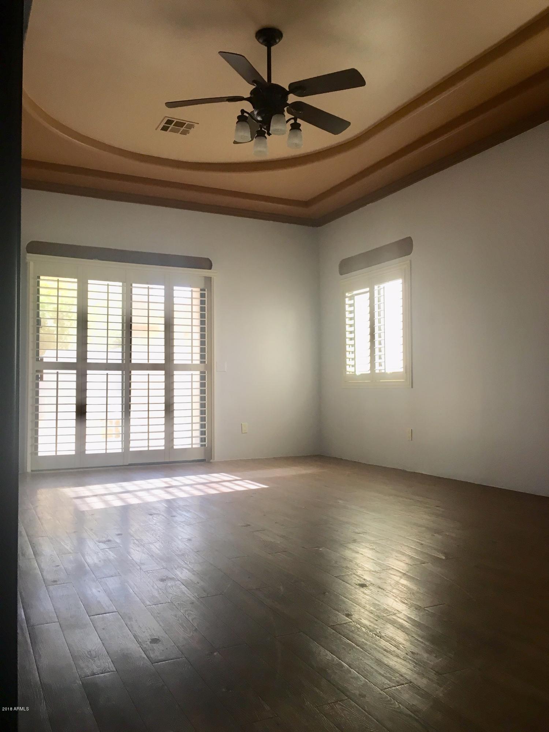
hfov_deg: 48.2
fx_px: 613
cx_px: 274
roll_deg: +1.1
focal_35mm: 29
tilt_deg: +1.1
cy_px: 366
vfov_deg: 61.7
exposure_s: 1/30
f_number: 2.2
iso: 50
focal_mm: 4.15
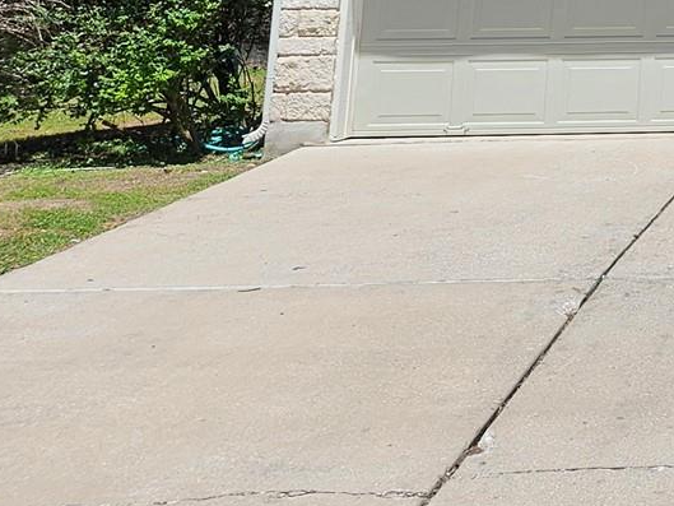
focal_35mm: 89
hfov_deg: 18.1
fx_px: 1733
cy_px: -389
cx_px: 1166
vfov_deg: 14.7
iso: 25
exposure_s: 1/2321
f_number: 1.8
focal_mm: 5.4
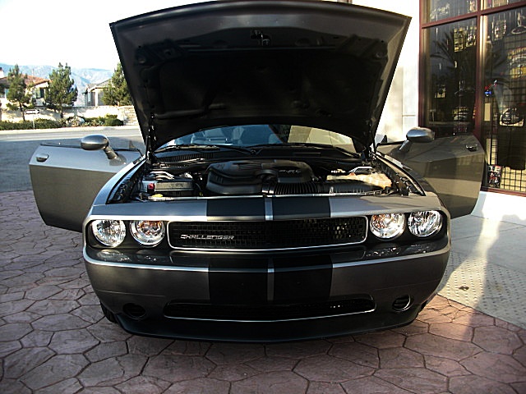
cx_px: 263
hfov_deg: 51.4
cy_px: 197
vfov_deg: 39.7
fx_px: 547
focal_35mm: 36
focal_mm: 6.3
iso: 50
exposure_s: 1/100
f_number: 2.8
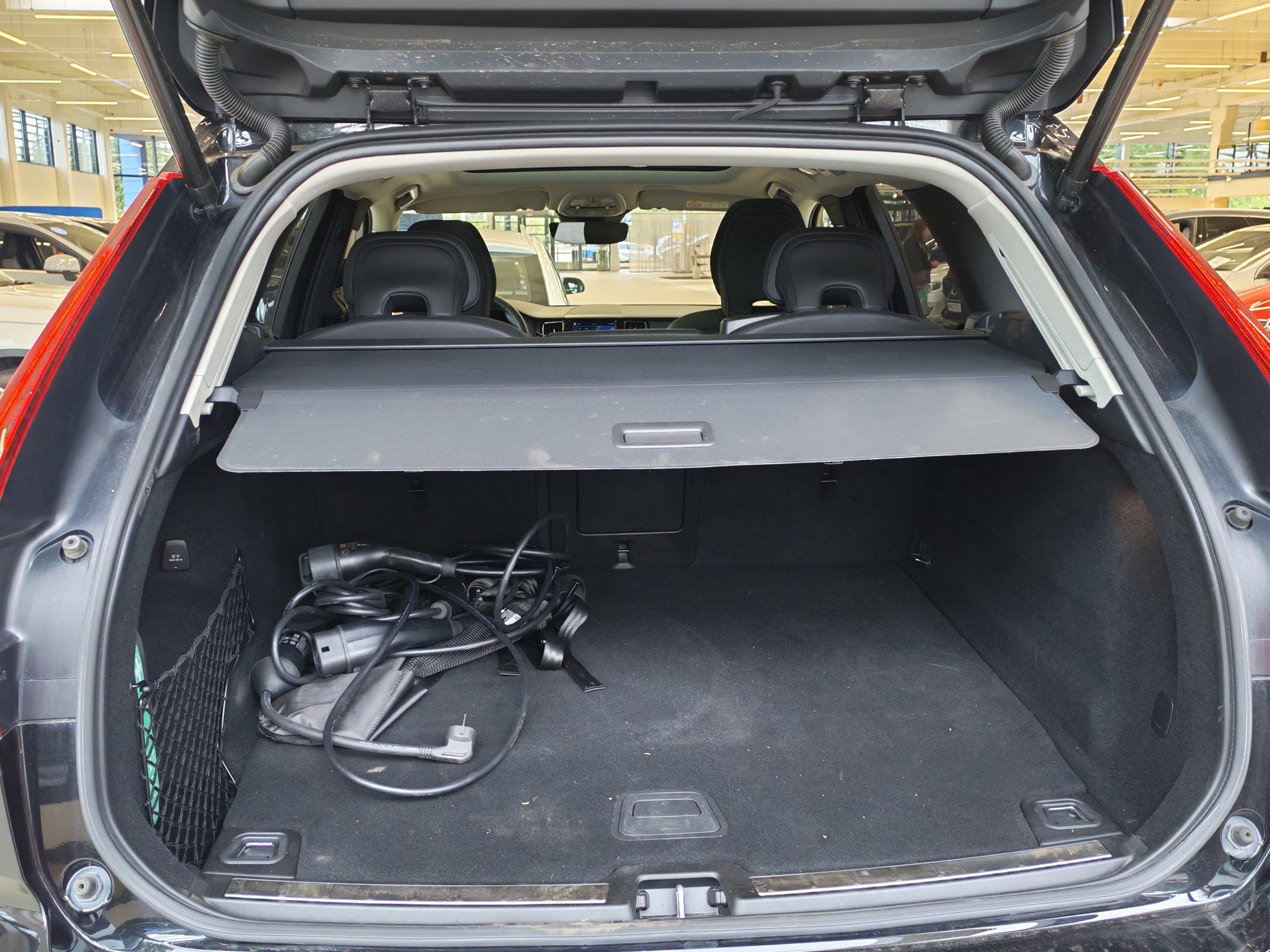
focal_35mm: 33
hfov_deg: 55.4
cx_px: 635
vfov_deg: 42.9
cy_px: 476
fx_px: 1211
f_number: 1.9
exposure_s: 1/100
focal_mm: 6.12
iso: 461
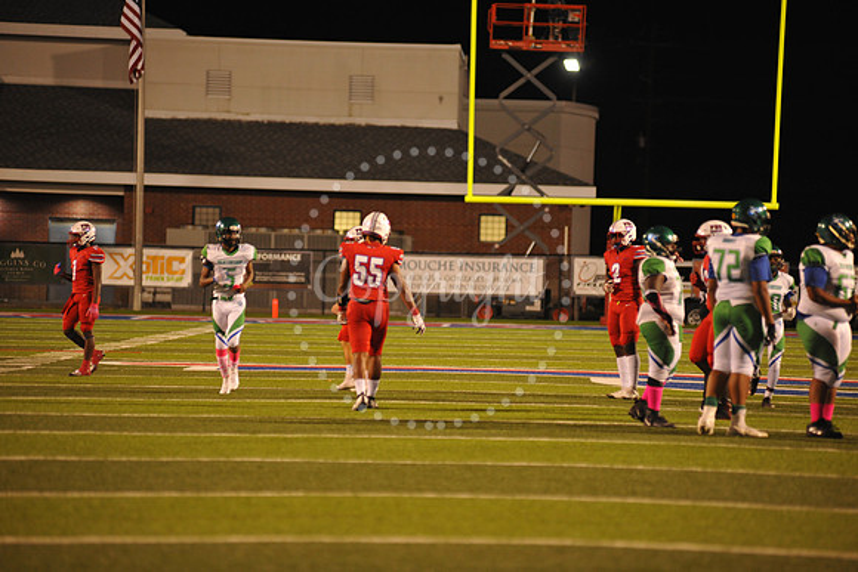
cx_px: 429
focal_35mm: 200
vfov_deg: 6.9
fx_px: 4768
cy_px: 286
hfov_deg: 10.3
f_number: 2.8
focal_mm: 200
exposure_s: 1/125
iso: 1600
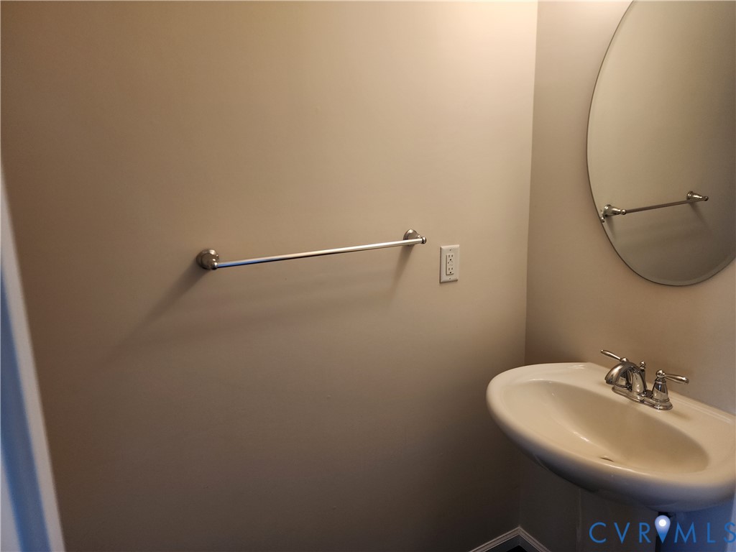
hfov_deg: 73.9
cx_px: 368
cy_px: 276
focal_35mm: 23
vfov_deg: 58.9
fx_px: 489
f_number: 1.8
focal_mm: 6.4
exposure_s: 1/120
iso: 200
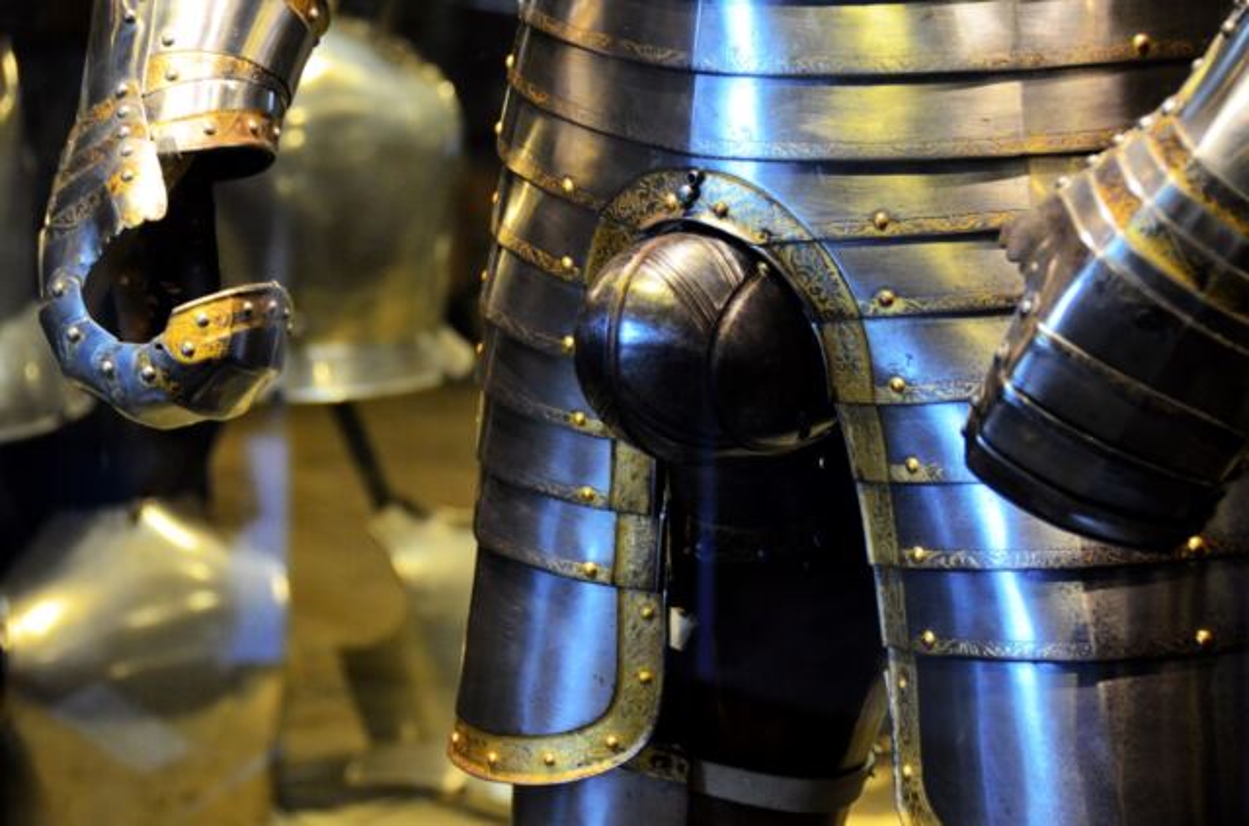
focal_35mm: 120
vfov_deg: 11.4
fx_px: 4152
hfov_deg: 17.1
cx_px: 624
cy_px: 413
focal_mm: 80
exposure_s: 1/8
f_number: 5.6
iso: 1600
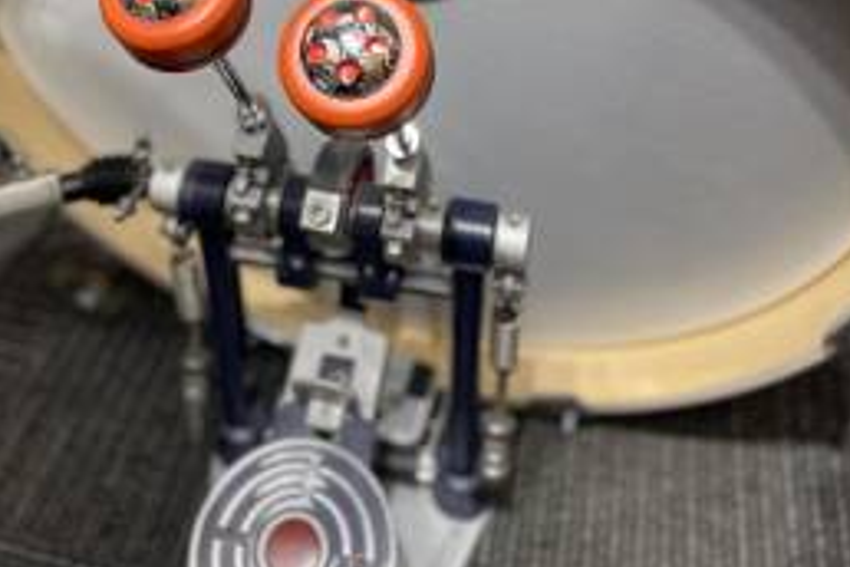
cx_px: 382
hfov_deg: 46.3
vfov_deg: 28.9
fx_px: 992
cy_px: -56
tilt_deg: -31.6
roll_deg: +3.1
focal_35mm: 42
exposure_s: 1/60
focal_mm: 4.2
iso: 125
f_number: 1.6
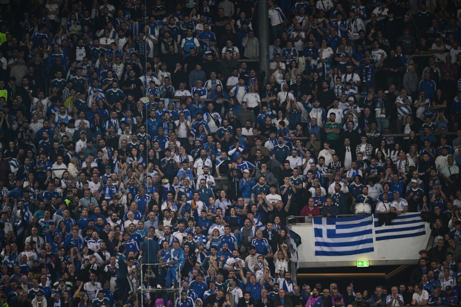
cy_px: 154
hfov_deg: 5.2
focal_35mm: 400
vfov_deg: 3.4
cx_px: 230
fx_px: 5122
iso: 2000
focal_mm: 400
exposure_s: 1/500
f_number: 2.8
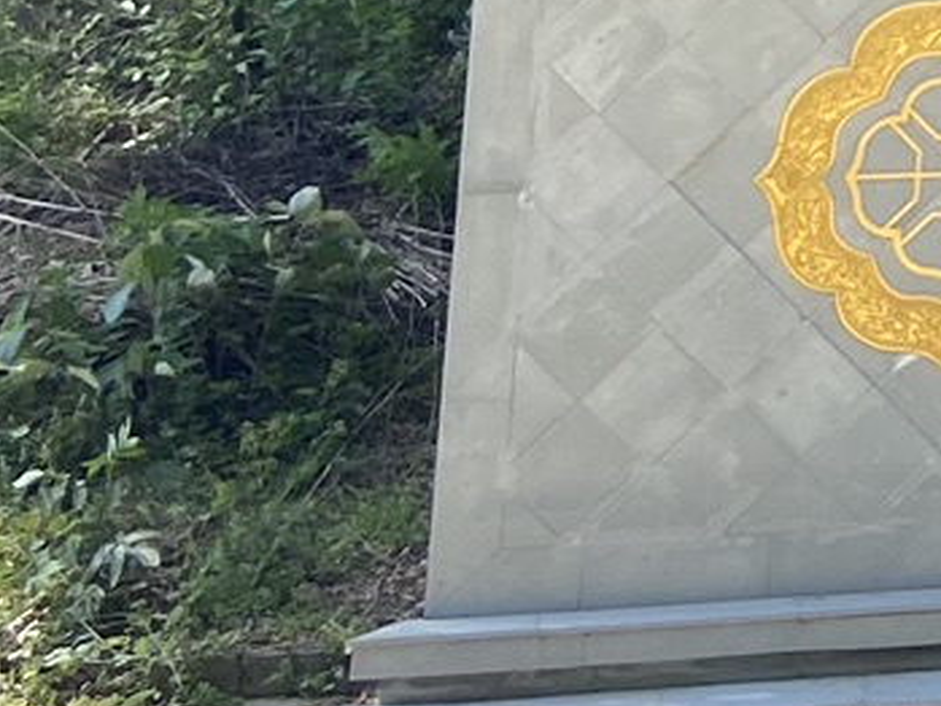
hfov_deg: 11.3
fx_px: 4052
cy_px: -687
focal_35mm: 149
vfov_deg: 9.4
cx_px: 2173
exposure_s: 1/517
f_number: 1.8
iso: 32
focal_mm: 4.25
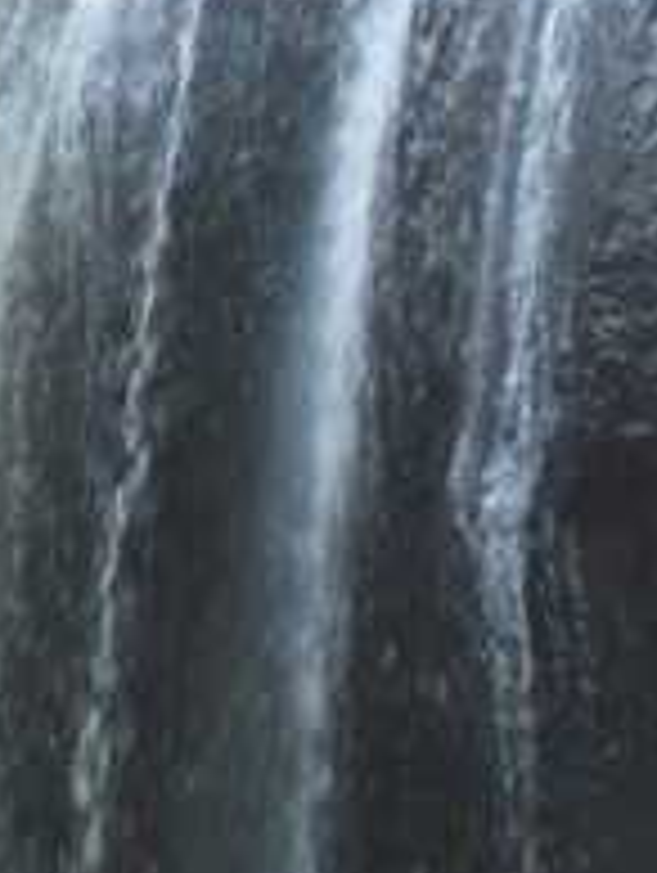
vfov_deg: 22.2
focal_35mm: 88
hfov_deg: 16.3
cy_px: 446
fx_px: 2222
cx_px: -90
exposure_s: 1/100
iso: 100
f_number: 3.1
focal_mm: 6.3
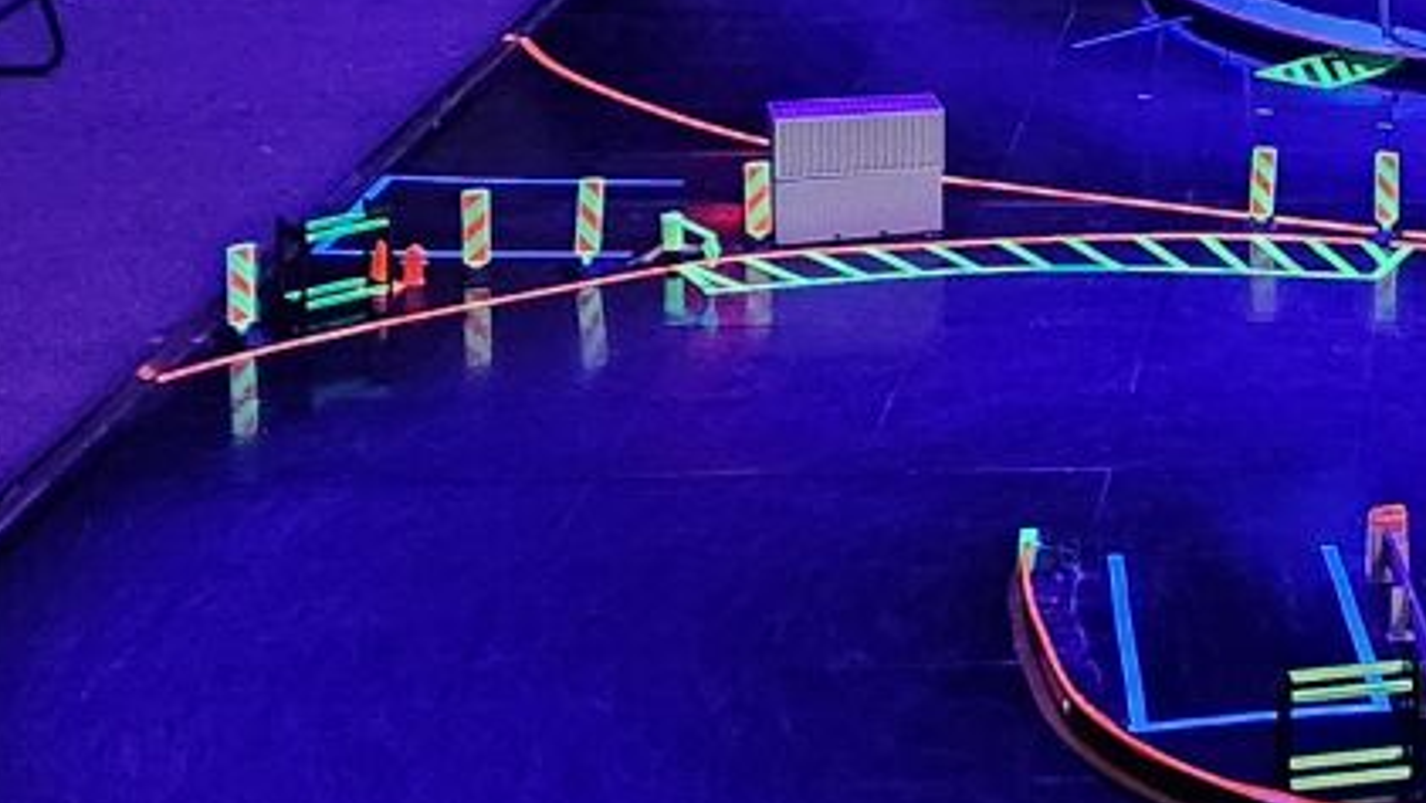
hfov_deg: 19.3
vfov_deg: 12.0
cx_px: 2029
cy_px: -97
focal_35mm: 99
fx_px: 3744
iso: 800
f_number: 1.8
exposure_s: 1/24
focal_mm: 5.4
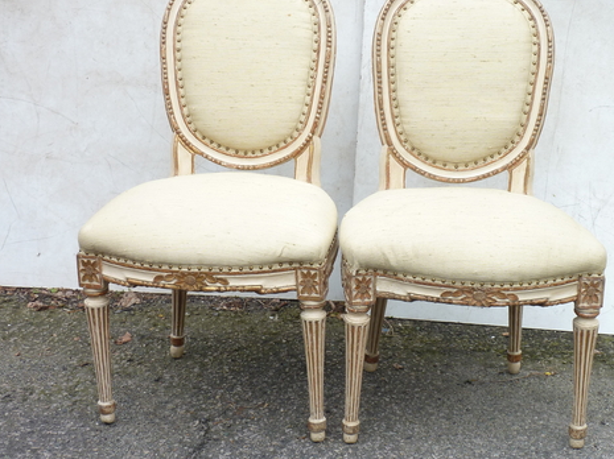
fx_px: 1099
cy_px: 198
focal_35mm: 62
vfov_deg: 23.6
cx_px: 390
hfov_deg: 31.1
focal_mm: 7.9
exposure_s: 1/100
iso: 80
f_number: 4
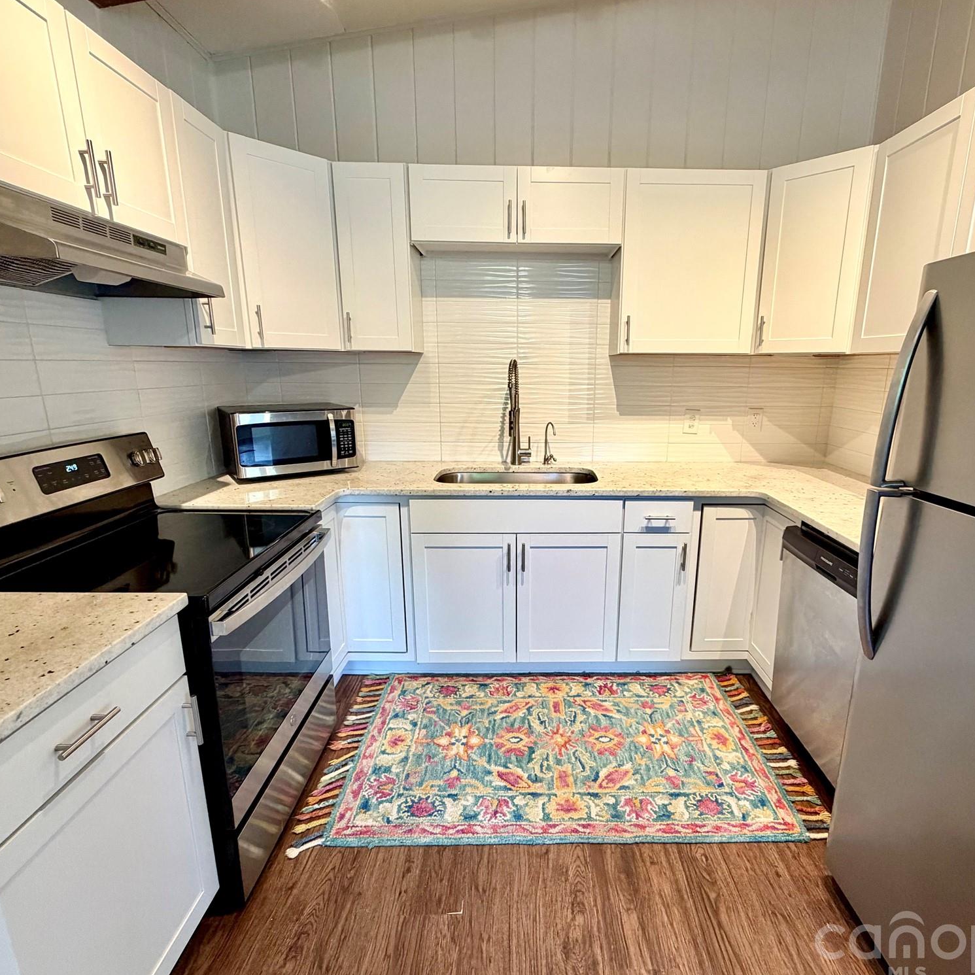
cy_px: 489
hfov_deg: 83.7
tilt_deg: -13.4
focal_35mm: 17
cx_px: 539
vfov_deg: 84.0
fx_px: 542
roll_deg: +0.2
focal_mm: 2.22
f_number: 2.2
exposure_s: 1/120
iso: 250
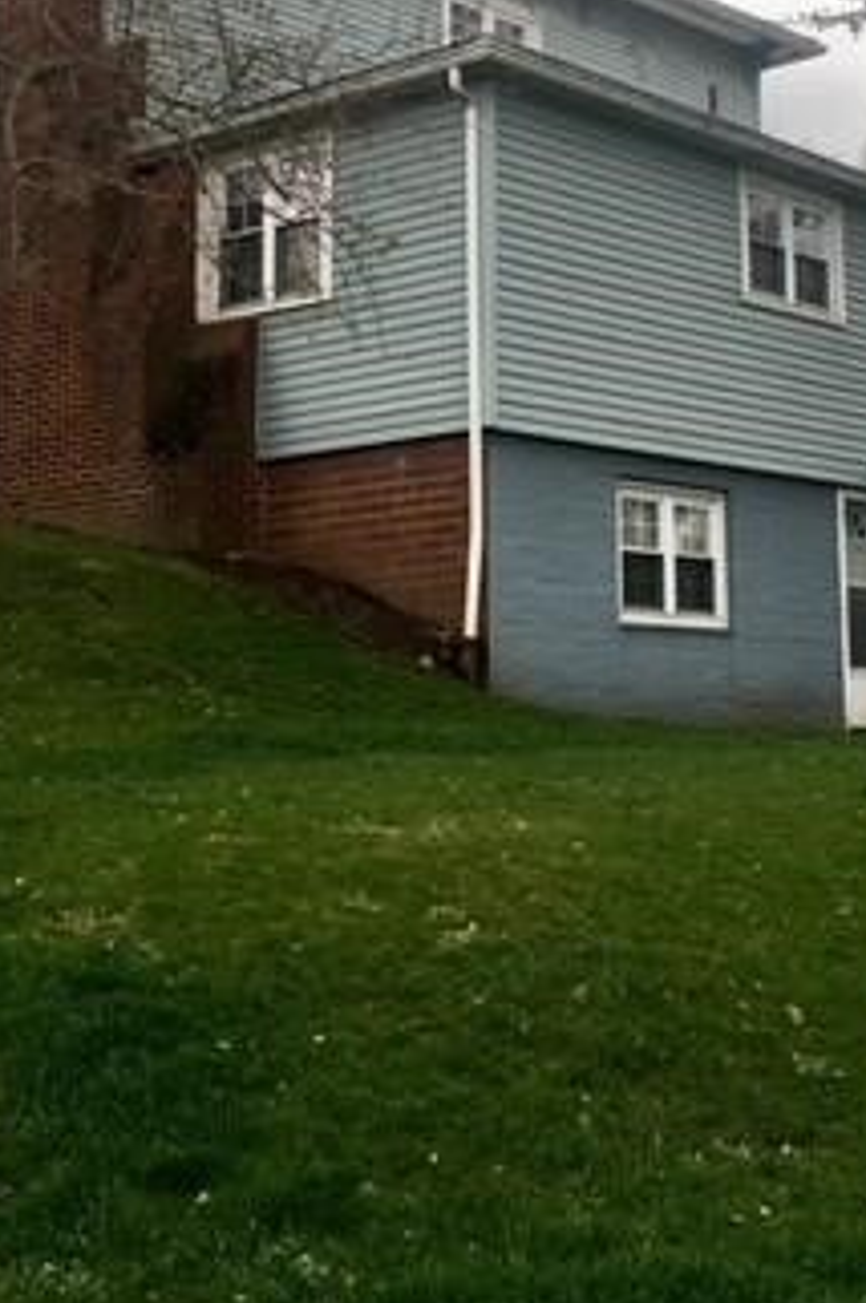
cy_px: 356
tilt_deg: +10.5
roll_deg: +1.4
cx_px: 664
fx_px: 2170
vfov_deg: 32.9
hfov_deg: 22.3
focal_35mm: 60
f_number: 2.2
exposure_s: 1/420
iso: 25
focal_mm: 4.15
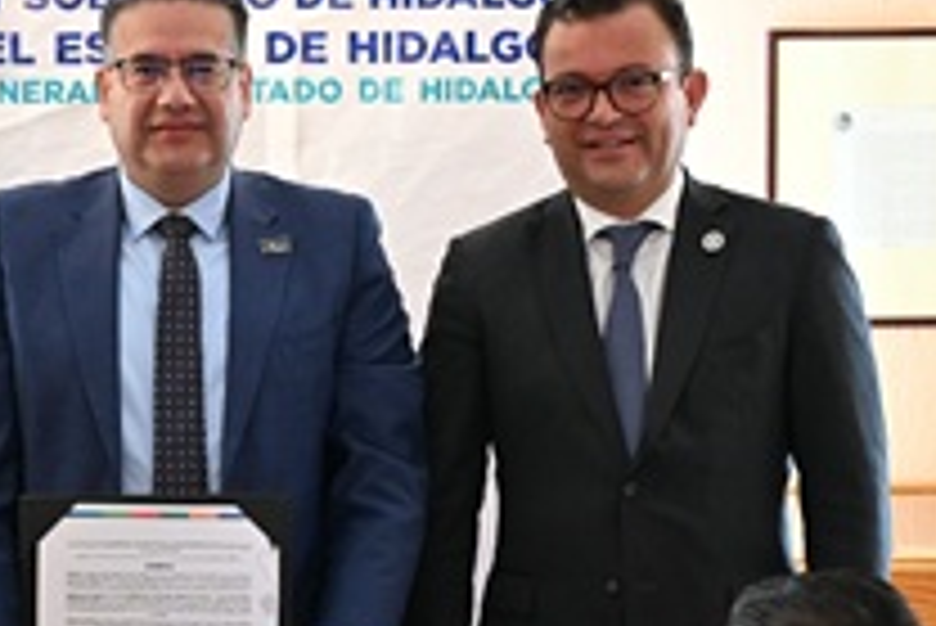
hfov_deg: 16.1
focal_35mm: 124
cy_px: 428
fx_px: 3226
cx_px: -45
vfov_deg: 11.1
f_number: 4
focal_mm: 43
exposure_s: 1/60
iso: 1800
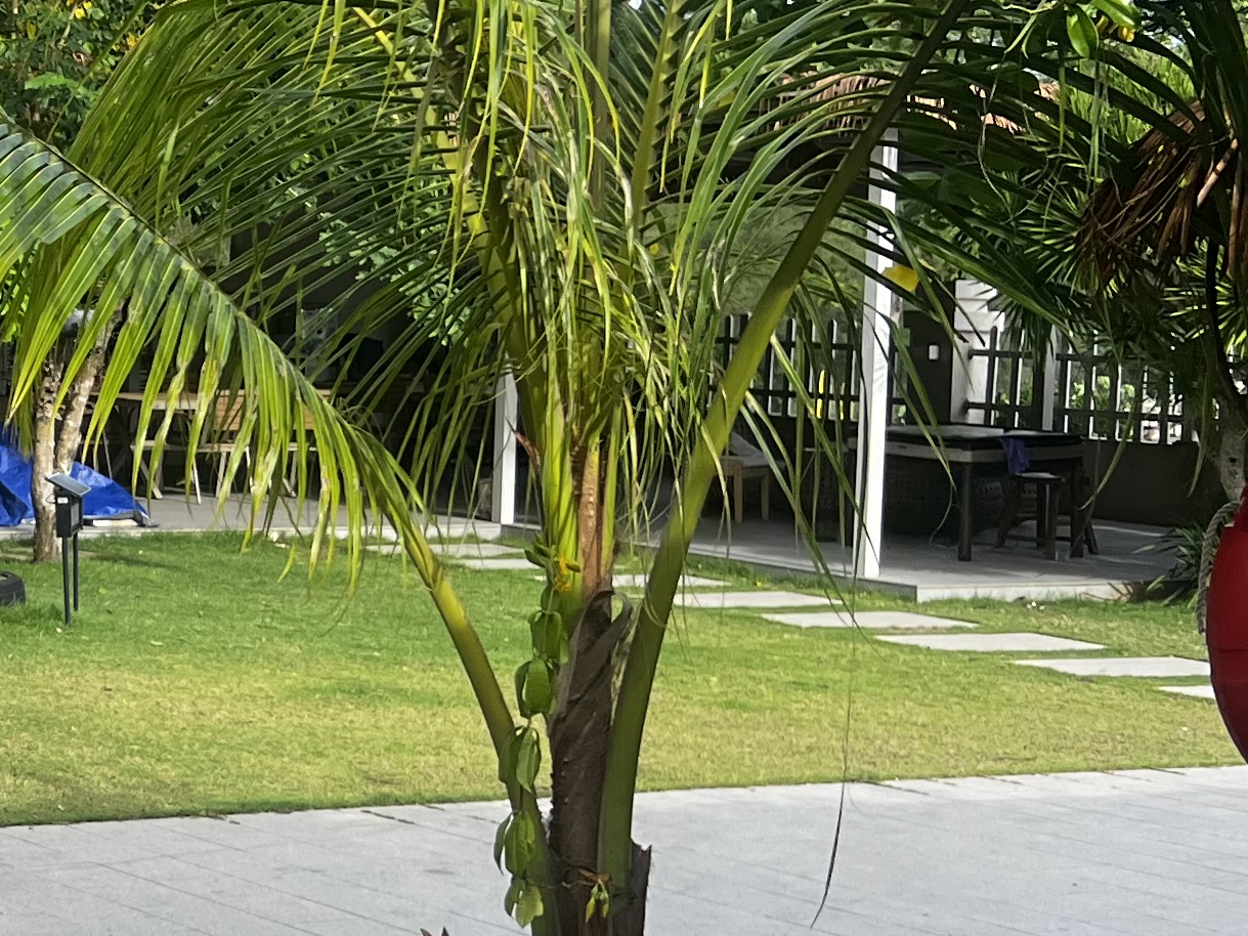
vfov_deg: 17.2
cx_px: -691
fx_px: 3100
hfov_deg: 19.5
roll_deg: -1.3
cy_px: 402
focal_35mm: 86
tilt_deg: -2.3
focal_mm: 5.7
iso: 50
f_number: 1.5
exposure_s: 1/1395
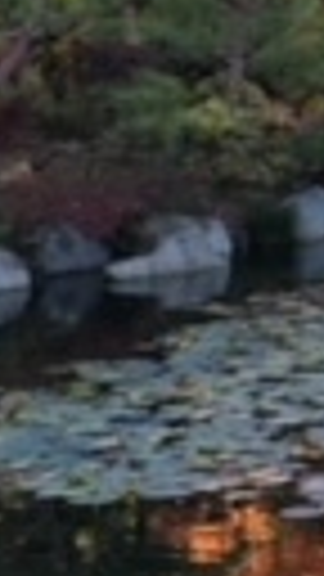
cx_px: 644
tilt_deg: -4.3
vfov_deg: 13.6
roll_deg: +1.4
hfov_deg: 7.4
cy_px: 171
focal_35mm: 158
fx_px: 2413
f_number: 2.2
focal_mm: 4.15
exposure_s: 1/131
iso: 25
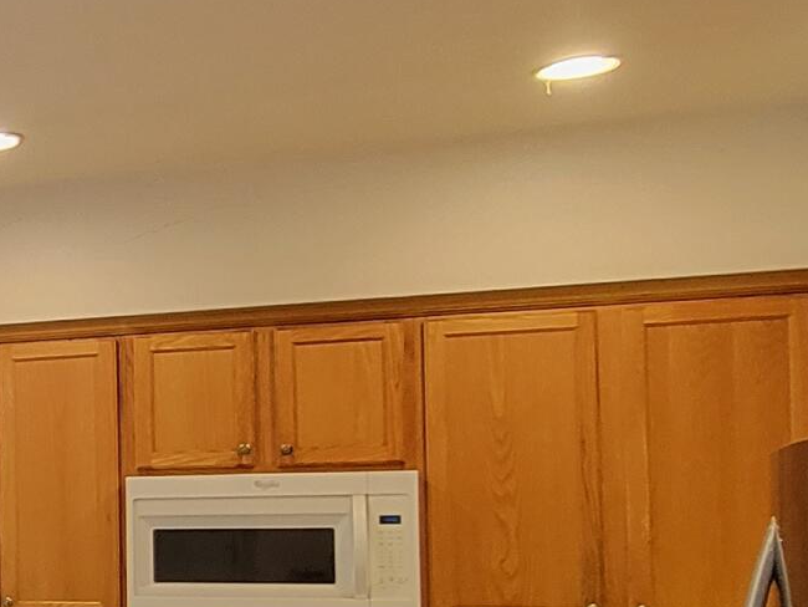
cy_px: 488
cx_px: -448
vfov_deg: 24.0
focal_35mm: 60
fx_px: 1401
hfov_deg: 24.2
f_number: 2.2
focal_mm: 2.2
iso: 160
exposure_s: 1/60
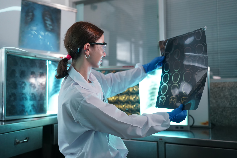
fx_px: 230
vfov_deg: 37.9
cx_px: 118
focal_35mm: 35
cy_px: 79
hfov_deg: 54.4
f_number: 2.2
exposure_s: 1/160
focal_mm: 35
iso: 2000
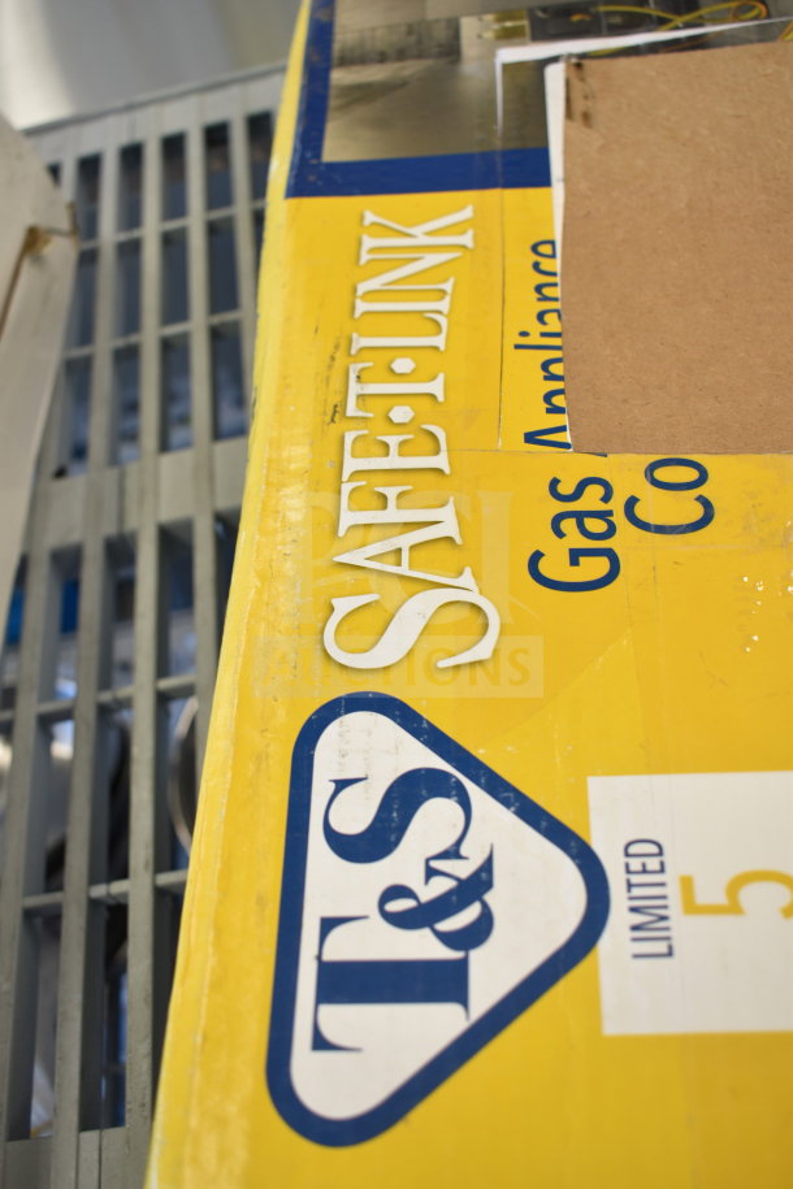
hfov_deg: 36.9
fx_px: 1189
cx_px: 396
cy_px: 594
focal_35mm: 36
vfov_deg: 53.1
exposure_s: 1/40
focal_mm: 24
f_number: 3.8
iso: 200
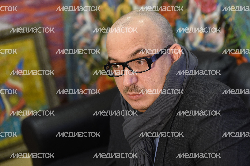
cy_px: 83
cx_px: 125
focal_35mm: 70
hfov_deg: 28.9
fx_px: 486
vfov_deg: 19.4
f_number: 3.5
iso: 3200
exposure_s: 1/100
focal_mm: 70
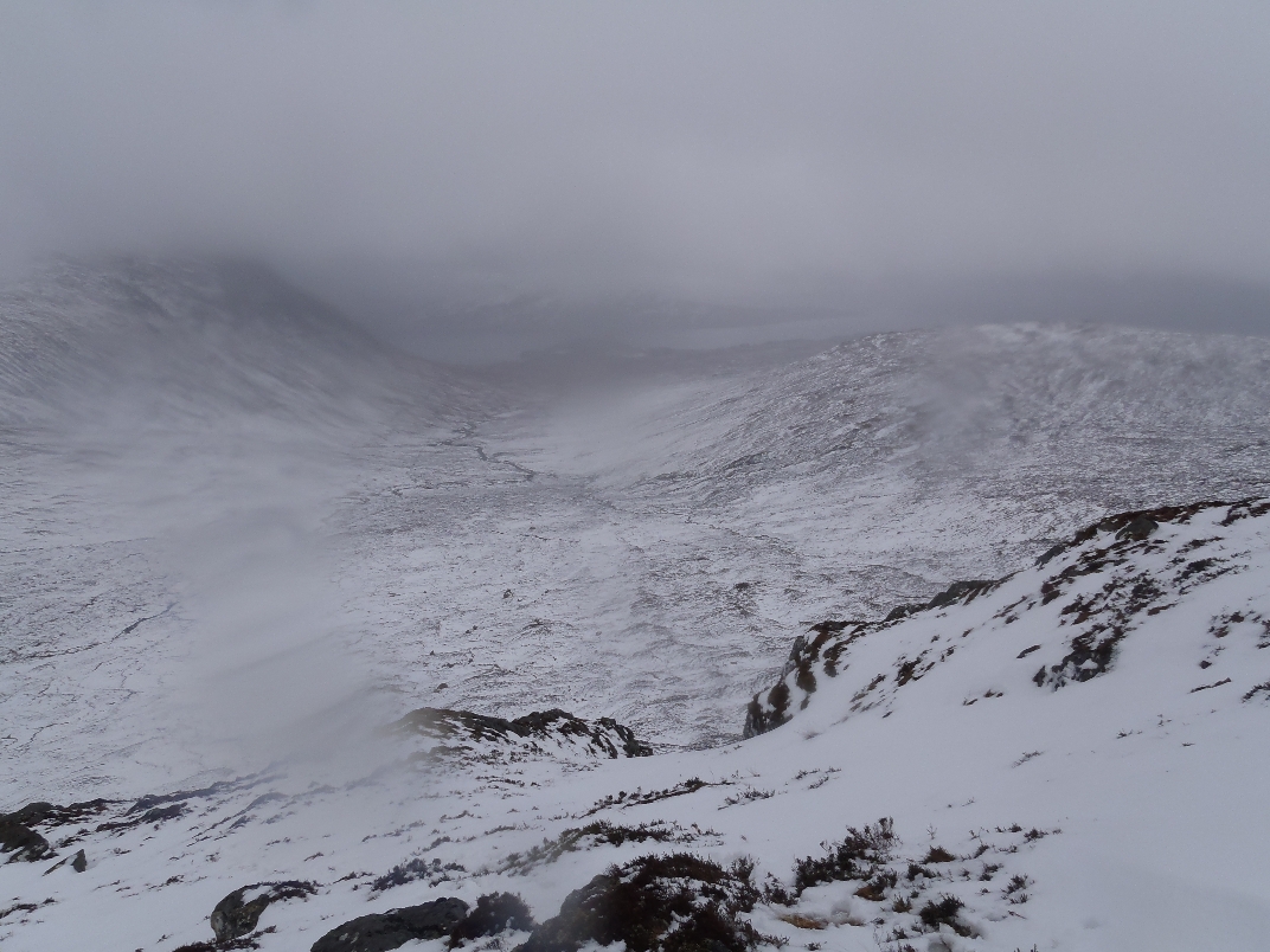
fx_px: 1027
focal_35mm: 28
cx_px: 635
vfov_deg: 49.7
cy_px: 476
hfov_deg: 63.4
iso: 80
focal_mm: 5
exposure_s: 1/640
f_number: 5.6
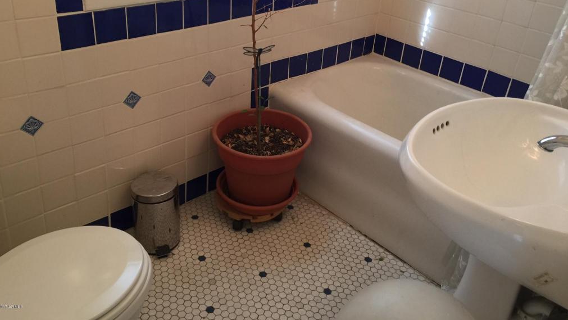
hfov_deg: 61.0
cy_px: 105
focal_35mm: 32
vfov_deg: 36.3
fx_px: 482
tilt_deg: -25.3
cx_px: 283
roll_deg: -4.6
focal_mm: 4.15
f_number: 2.2
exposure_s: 1/15
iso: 40
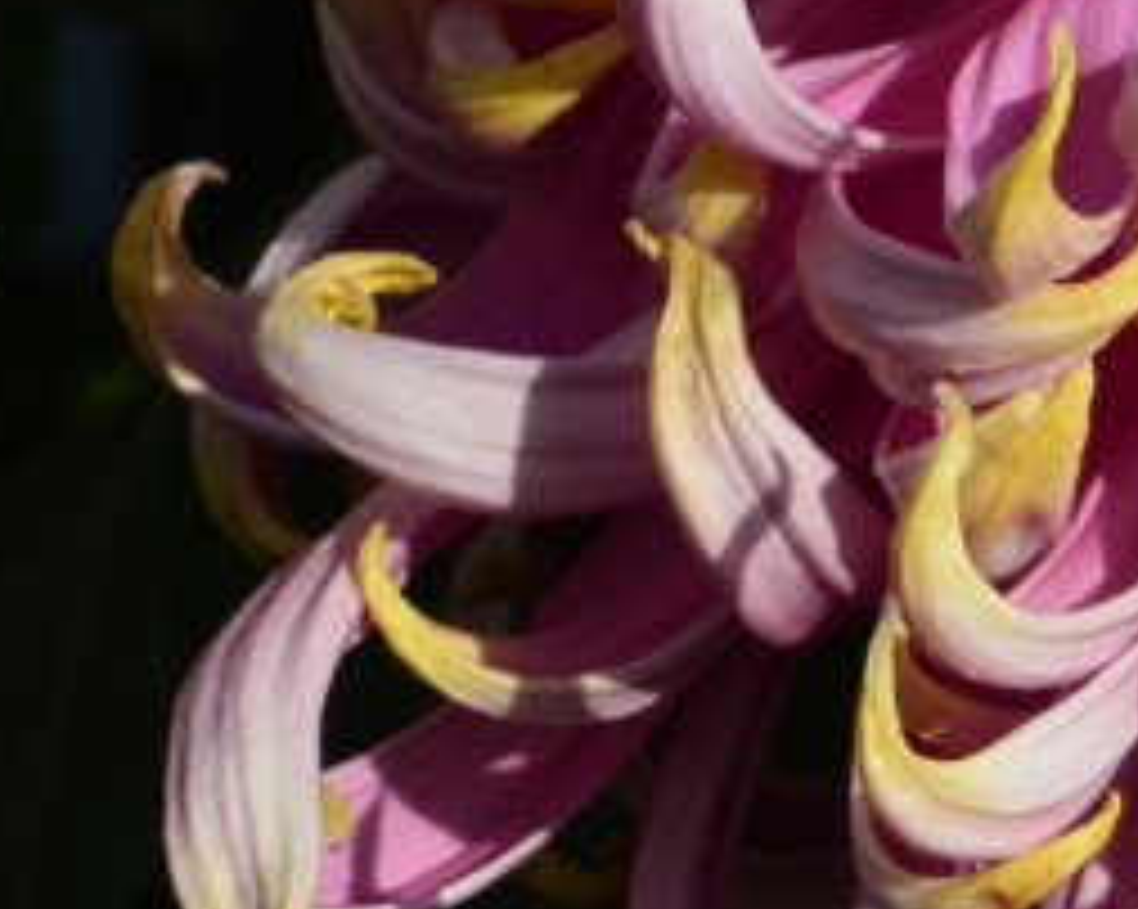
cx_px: 1948
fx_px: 25877
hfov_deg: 2.5
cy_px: 101
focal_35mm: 769
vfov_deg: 2.0
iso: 400
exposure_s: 1/400
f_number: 14
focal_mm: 135
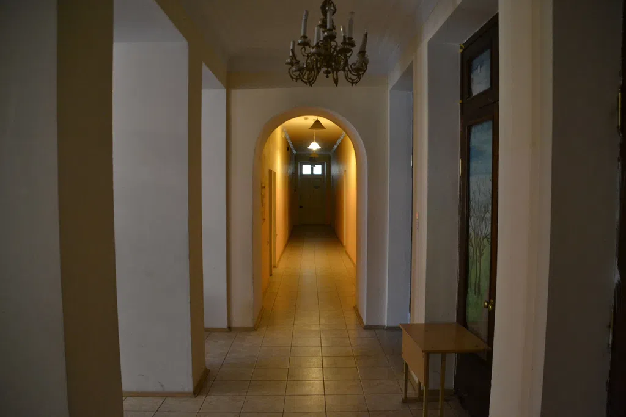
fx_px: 470
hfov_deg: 67.4
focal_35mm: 27
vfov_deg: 47.9
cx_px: 313
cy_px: 208
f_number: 3.5
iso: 1600
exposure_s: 1/50
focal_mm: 18
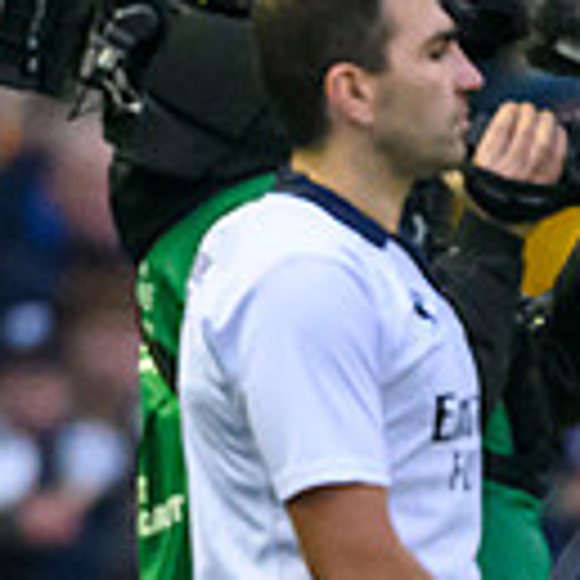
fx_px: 73437
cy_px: 1044
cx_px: 1123
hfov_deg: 0.5
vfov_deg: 0.5
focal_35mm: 3874
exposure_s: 1/1600
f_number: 4
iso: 6400
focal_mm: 560
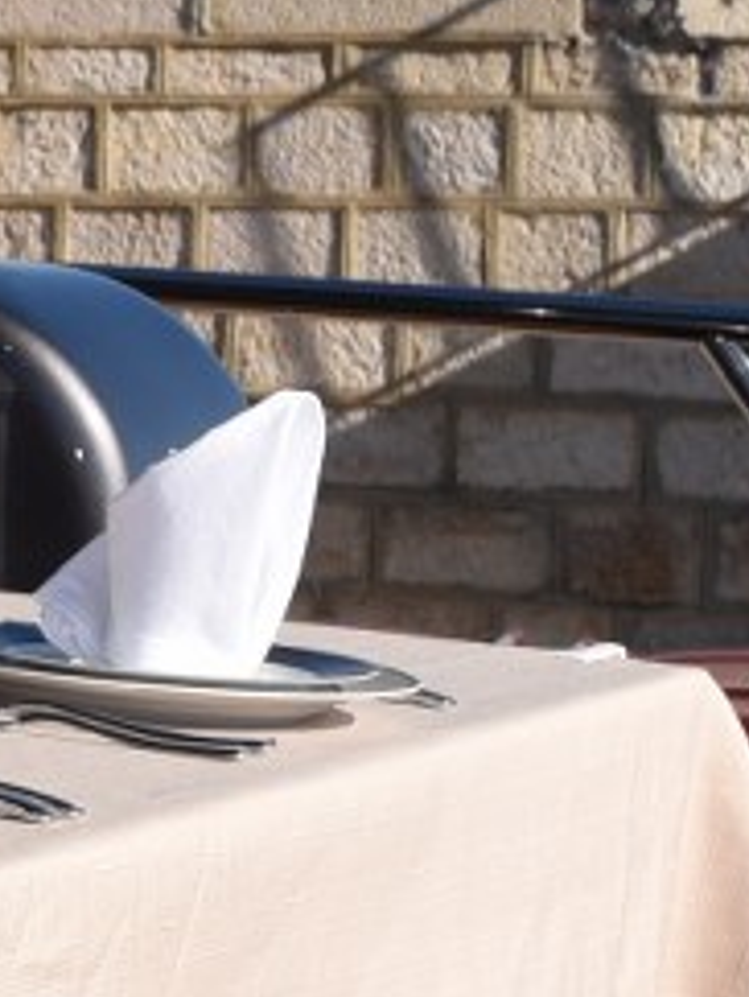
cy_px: 132
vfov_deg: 9.8
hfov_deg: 6.4
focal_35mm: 200
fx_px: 5760
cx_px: -2002
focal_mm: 32
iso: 100
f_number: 11
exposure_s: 1/160
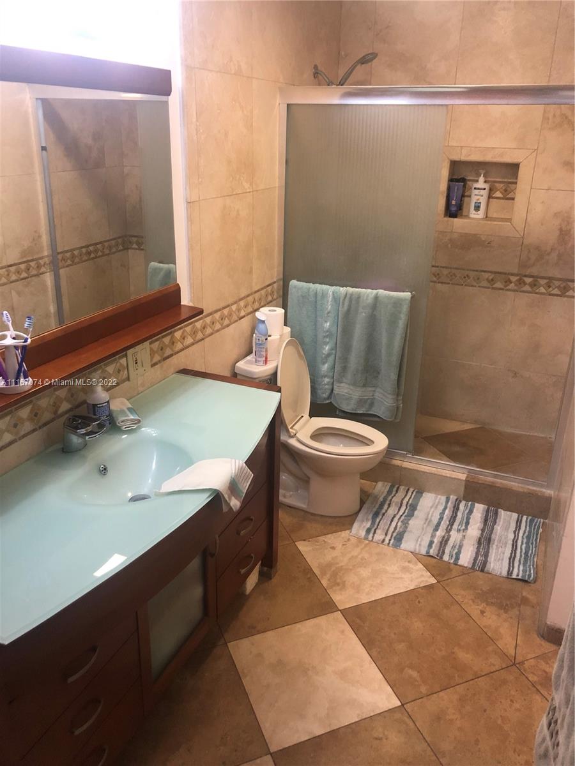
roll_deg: -1.4
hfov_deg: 49.7
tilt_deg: -21.2
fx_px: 620
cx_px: 288
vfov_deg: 63.4
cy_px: 383
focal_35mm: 28
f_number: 1.8
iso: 80
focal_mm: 4
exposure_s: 1/15
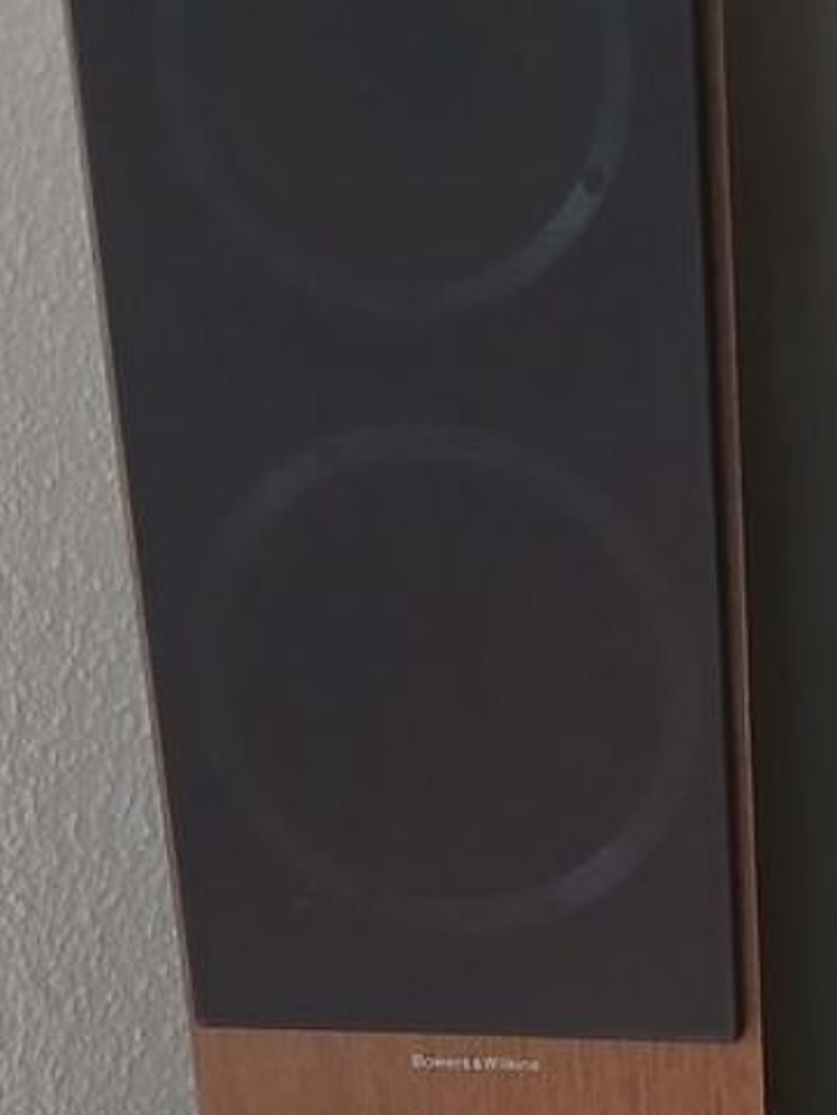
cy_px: 875
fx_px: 2320
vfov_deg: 26.6
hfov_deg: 19.4
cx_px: 974
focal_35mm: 72
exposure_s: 1/33.3
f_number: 1.8
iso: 200
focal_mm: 3.98
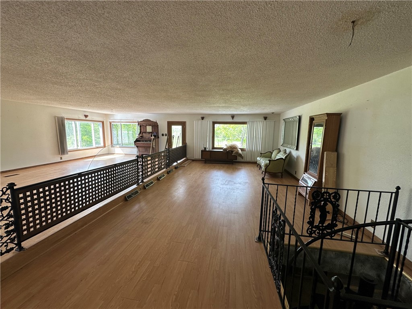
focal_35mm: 14
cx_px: 206
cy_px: 154
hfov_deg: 102.1
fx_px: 167
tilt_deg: -8.6
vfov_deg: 85.7
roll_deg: -1.3
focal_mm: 2.22
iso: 64
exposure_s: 1/99
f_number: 2.2
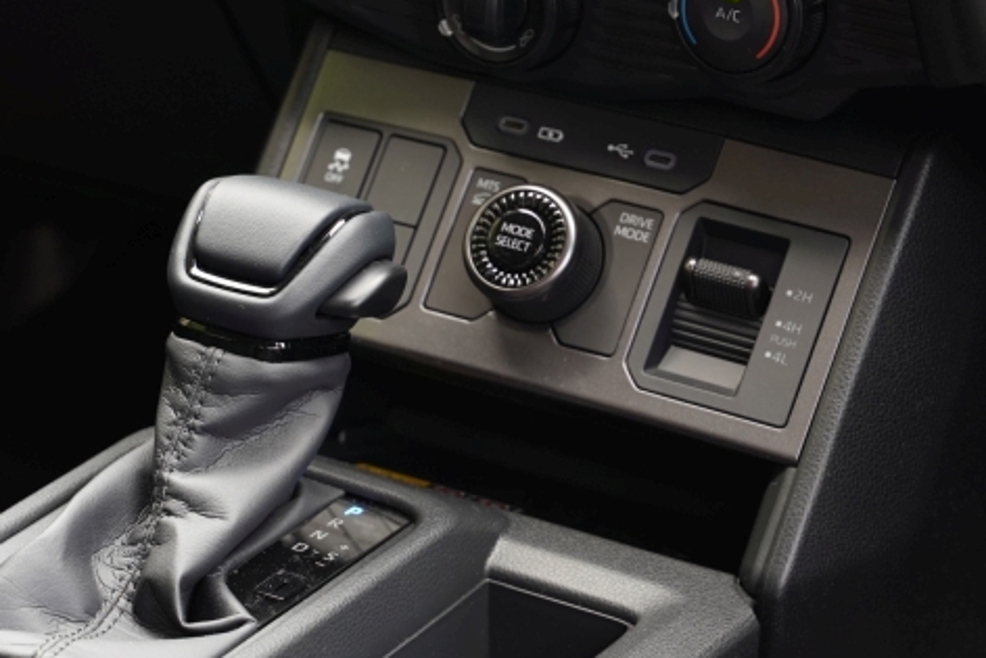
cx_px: 491
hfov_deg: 16.1
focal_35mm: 127
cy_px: 308
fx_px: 3479
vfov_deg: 10.8
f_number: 5
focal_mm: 75
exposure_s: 1/60
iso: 1000
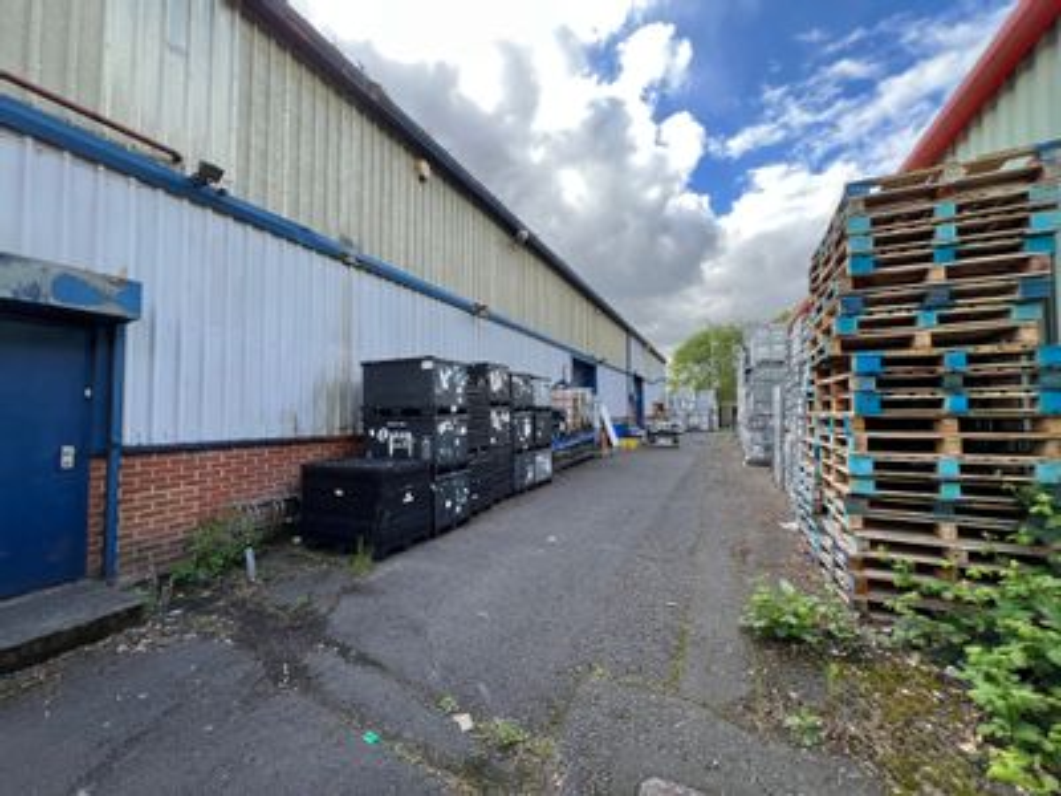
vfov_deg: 89.9
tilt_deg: +3.5
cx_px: 530
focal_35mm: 13
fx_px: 398
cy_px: 398
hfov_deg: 106.2
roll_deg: +0.9
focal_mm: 1.57
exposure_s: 1/312
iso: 32
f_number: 1.8
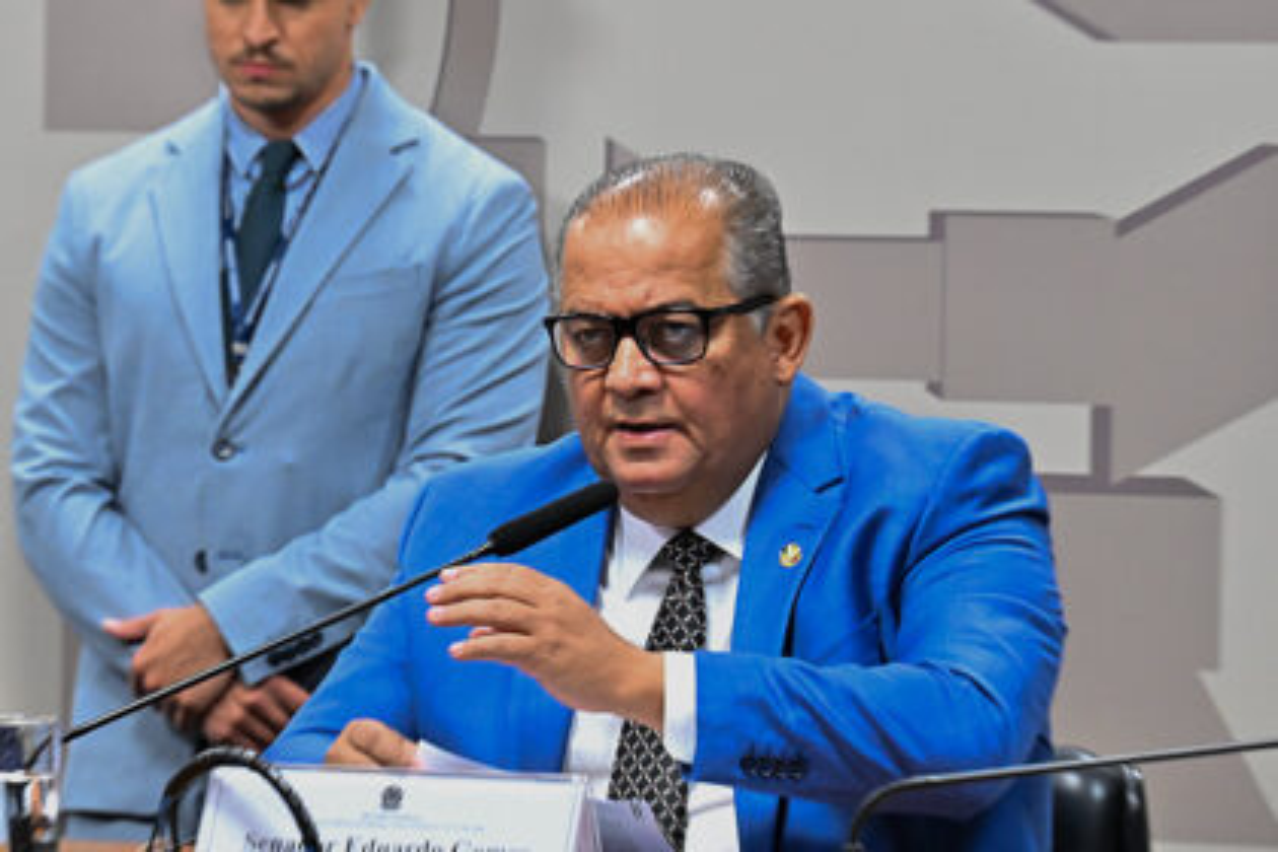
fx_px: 4970
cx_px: 639
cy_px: 426
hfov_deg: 14.7
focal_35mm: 140
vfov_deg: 9.8
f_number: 5.6
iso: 6400
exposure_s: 1/120
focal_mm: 140
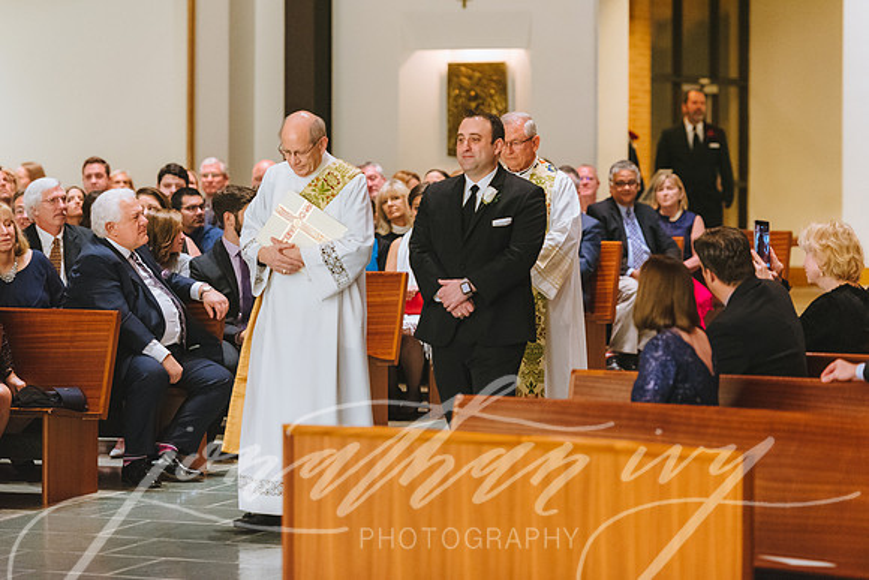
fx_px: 3433
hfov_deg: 14.4
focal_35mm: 142
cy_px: 290
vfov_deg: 9.7
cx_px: 432
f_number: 2.8
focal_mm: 140
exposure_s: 1/100
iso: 6400
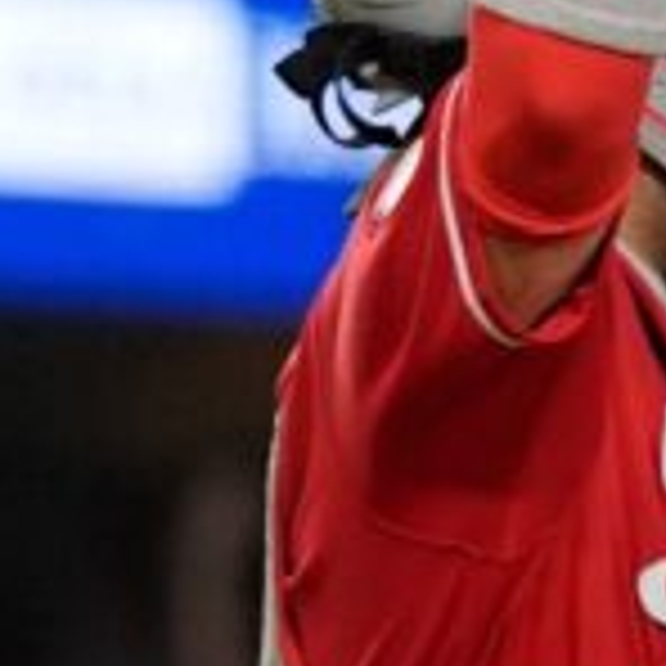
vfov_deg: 1.8
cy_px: 1152
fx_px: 21397
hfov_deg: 1.8
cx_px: 151
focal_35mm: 983
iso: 1600
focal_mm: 167
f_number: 2.8
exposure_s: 1/2000
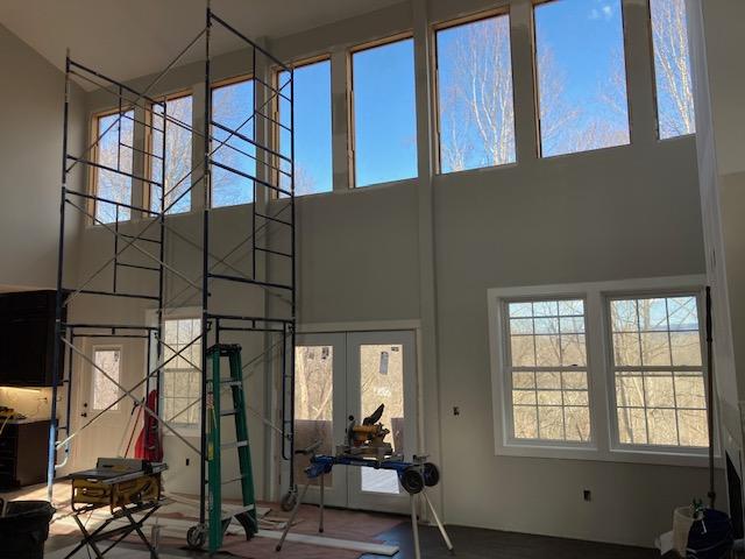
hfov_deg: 63.4
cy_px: 280
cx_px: 372
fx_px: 603
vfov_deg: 49.7
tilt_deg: +8.3
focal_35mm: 28
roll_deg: -0.1
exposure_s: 1/229
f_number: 1.8
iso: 20
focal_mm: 3.99
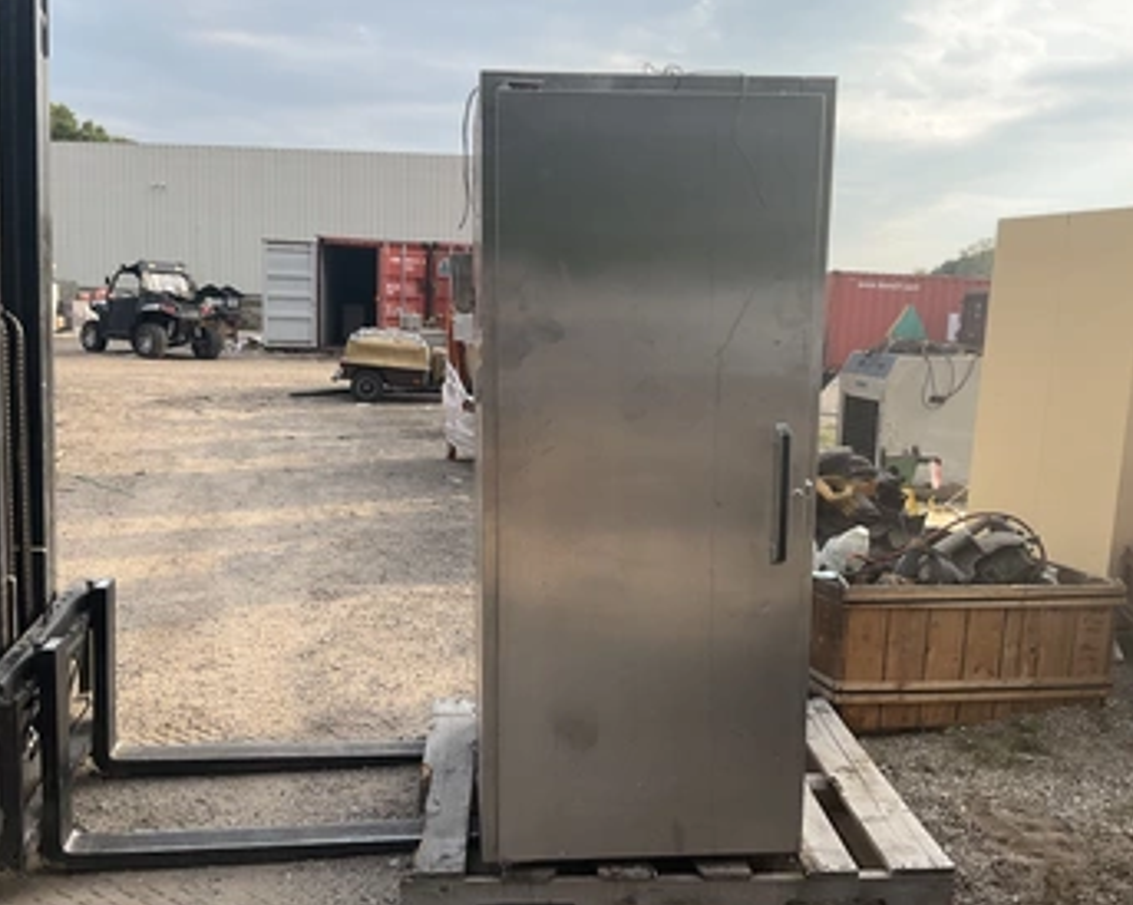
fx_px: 1106
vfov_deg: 44.5
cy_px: 466
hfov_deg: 54.2
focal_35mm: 33
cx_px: 545
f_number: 1.8
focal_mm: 3
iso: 25
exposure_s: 1/562
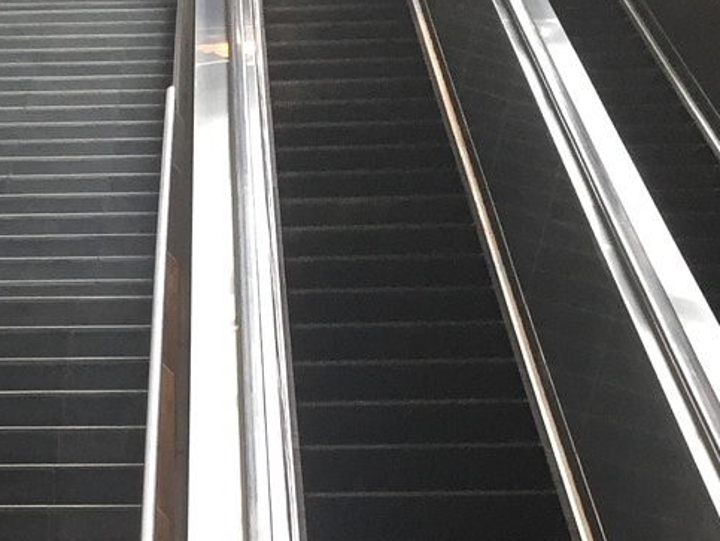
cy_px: 829
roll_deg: +0.1
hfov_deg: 20.1
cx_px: 91
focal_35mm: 96
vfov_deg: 14.3
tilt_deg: -4.9
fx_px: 1998
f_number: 2.2
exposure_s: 1/33
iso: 100
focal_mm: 4.15
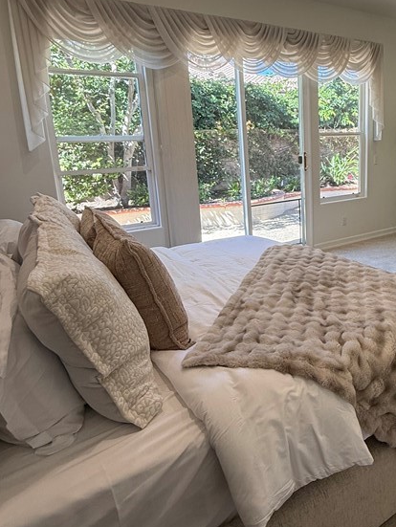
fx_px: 396
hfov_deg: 51.5
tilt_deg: -9.9
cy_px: 234
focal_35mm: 26
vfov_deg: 67.1
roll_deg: +3.0
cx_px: 283
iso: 80
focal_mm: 2.22
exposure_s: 1/120
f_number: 2.2
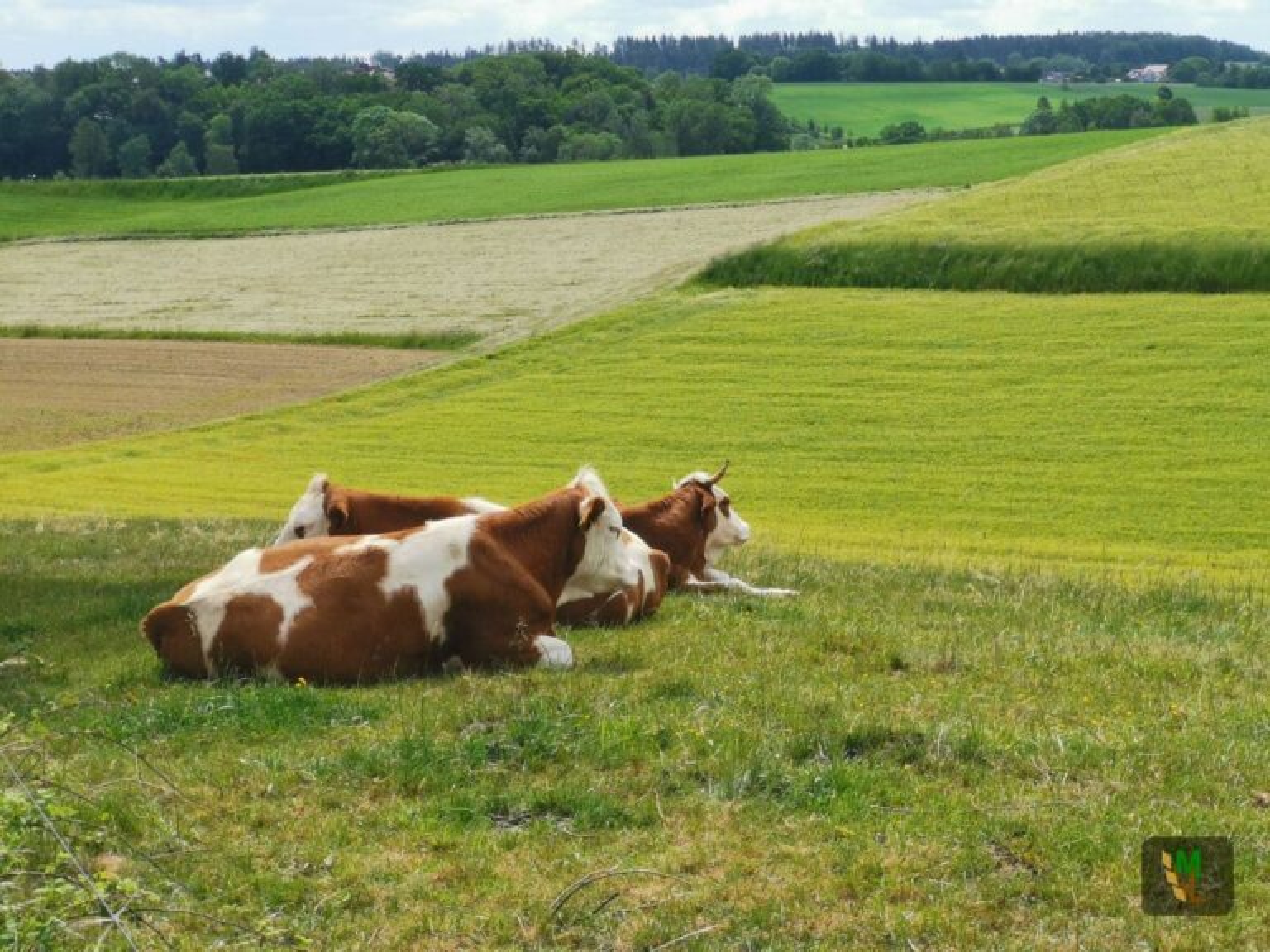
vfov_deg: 16.1
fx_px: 3375
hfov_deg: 21.3
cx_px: 635
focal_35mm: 92
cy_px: 476
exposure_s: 1/909
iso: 50
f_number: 2.4
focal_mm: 7.48
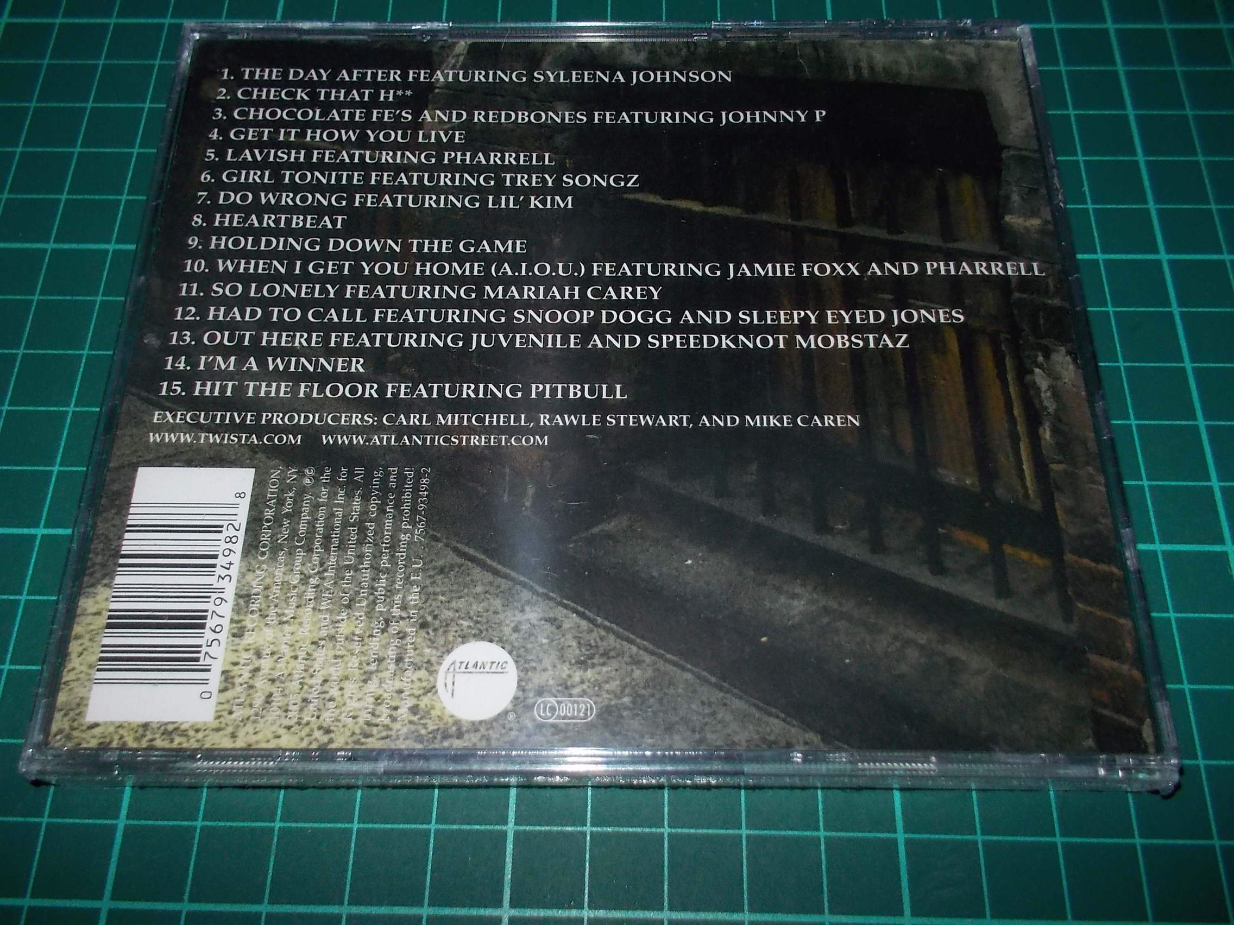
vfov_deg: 48.2
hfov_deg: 61.7
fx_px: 1034
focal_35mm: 29
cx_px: 617
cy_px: 462
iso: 200
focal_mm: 4.1
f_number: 3.3
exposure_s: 1/30
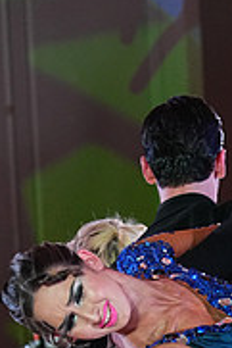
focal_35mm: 337
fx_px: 3251
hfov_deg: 4.1
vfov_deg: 6.0
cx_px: 289
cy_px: 500
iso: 5000
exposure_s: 1/400
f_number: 5
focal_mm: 105
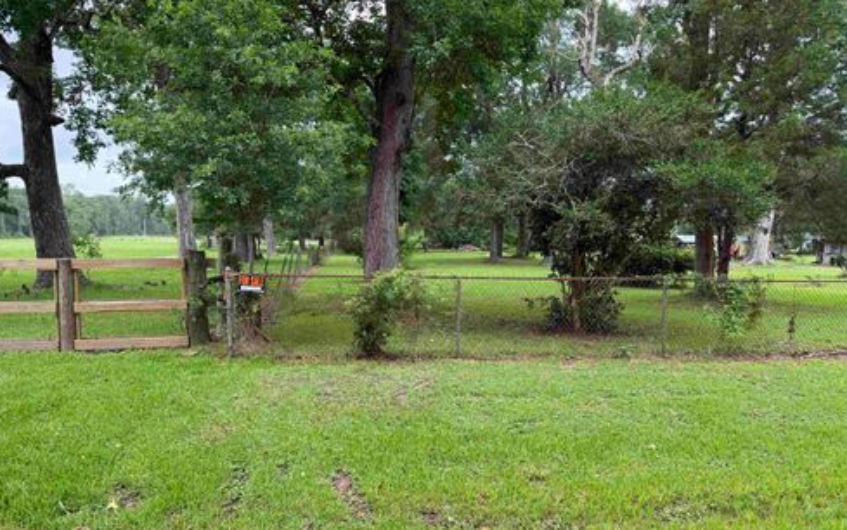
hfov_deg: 70.4
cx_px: 424
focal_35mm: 26
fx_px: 600
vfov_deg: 47.6
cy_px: 290
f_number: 1.78
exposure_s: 1/796
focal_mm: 6.76
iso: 100
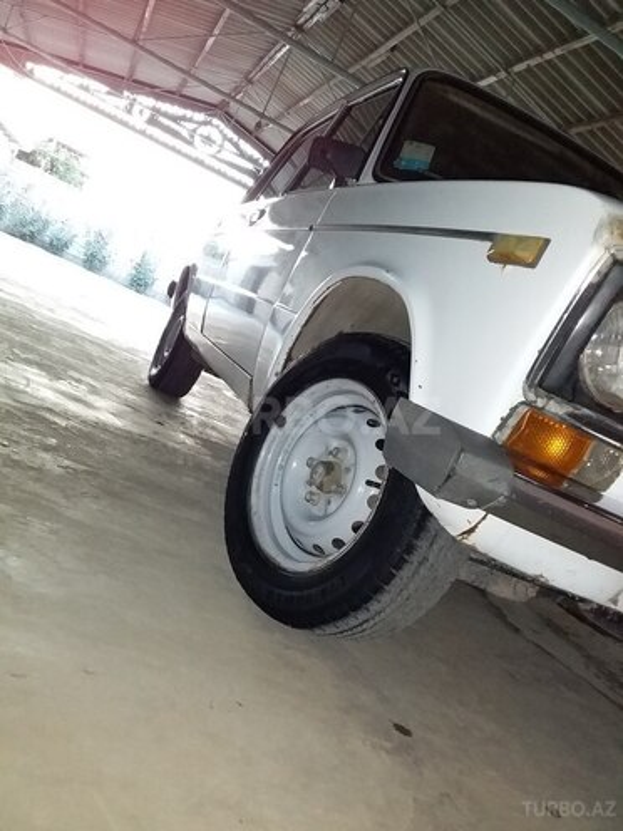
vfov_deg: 58.4
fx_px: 744
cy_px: 416
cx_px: 312
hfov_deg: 45.4
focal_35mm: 31
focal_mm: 3.3
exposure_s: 1/25
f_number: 2.2
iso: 250
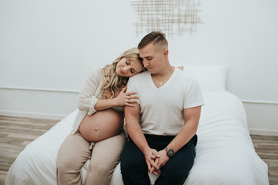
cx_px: 145
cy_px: 85
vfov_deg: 35.3
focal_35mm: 38
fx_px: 292
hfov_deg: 50.9
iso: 320
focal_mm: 35
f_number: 3.2
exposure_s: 1/250
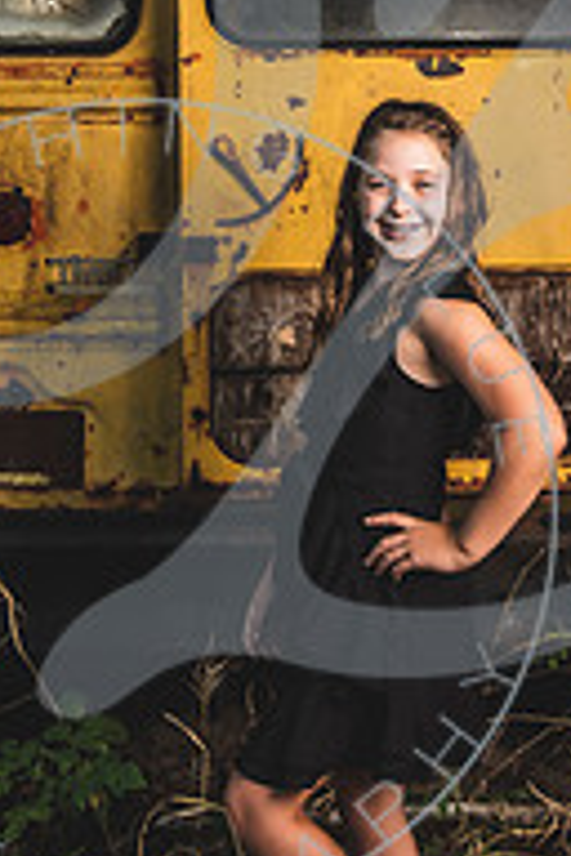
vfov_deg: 26.5
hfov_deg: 18.2
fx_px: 1784
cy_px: 174
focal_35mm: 75
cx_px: 343
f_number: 2.8
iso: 100
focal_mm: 32
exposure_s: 1/200
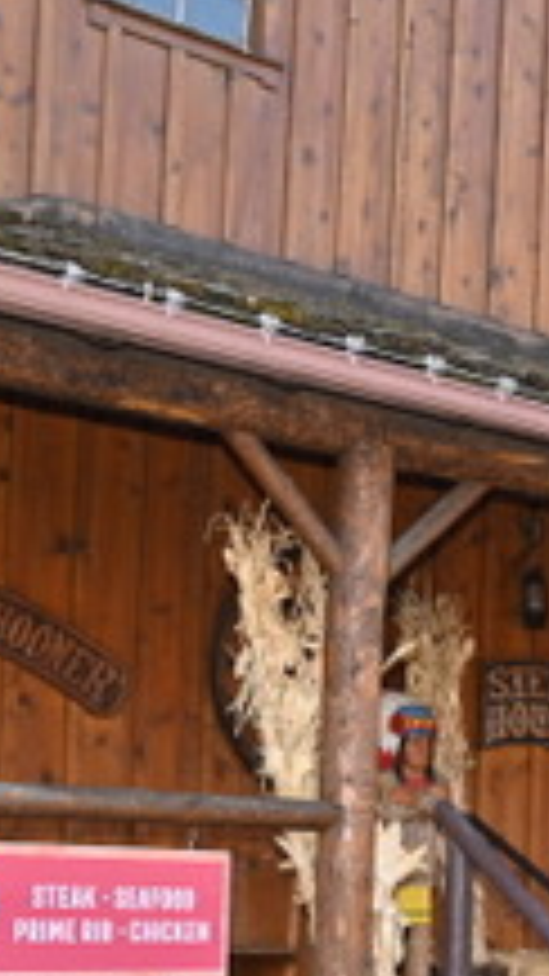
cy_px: 864
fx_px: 1916
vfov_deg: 27.6
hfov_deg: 14.3
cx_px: 1012
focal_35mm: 74
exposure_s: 1/125
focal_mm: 24
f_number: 5.6
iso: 160
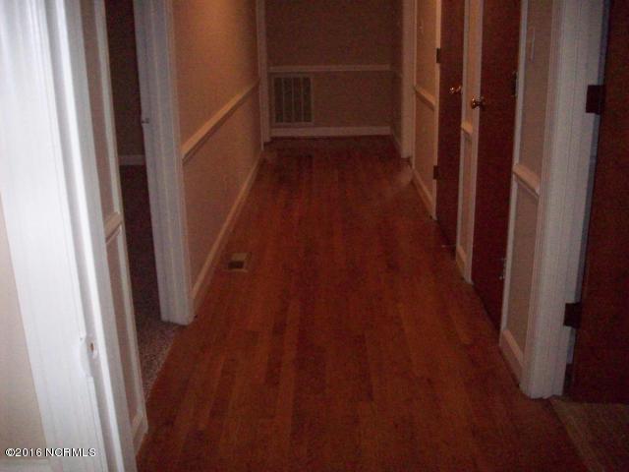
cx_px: 314
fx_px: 672
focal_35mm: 37
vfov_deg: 38.7
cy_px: 236
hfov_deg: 50.1
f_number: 2.8
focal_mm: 6.2
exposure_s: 1/128
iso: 800
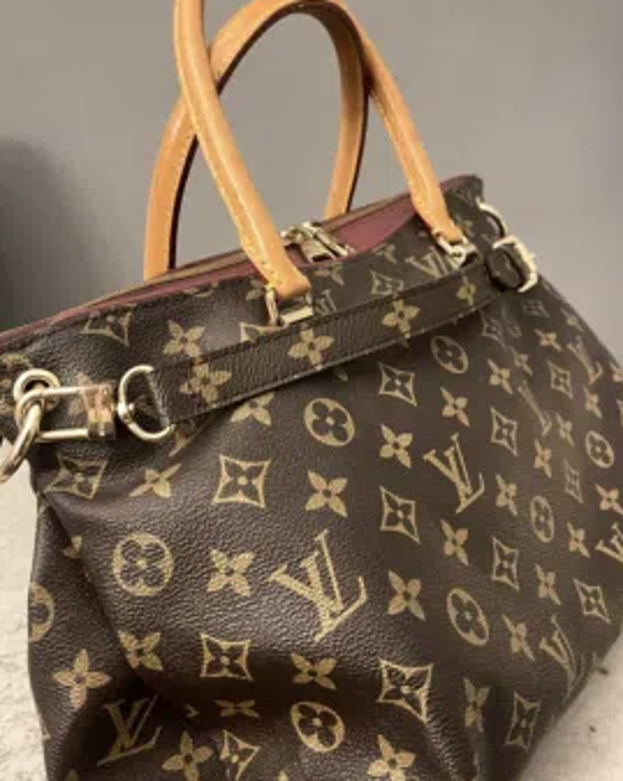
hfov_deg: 49.9
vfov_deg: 60.5
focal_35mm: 29
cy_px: 373
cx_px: 324
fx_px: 669
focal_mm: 5.1
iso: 1600
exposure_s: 1/15
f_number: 1.6
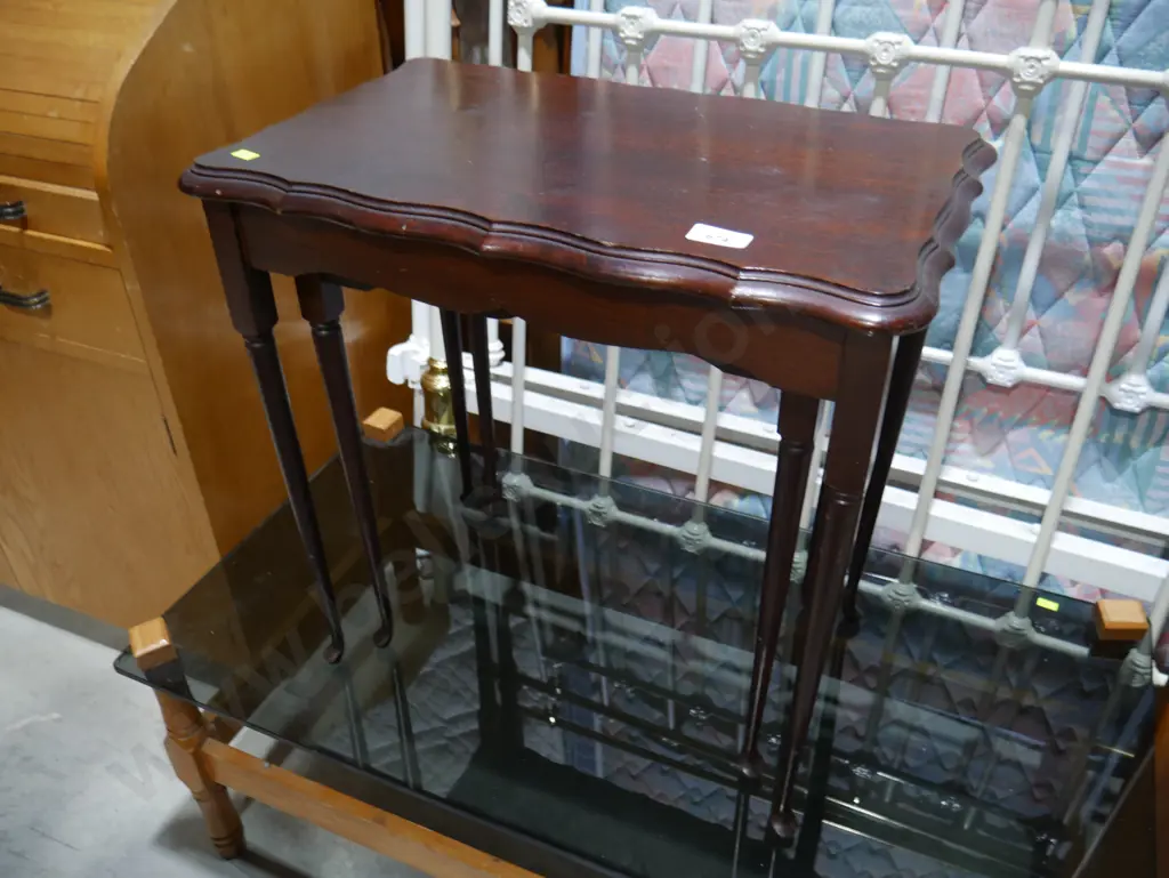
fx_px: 946
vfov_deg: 49.8
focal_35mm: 28
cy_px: 439
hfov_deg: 63.4
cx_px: 584
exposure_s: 1/60
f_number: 3.5
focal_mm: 14
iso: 400
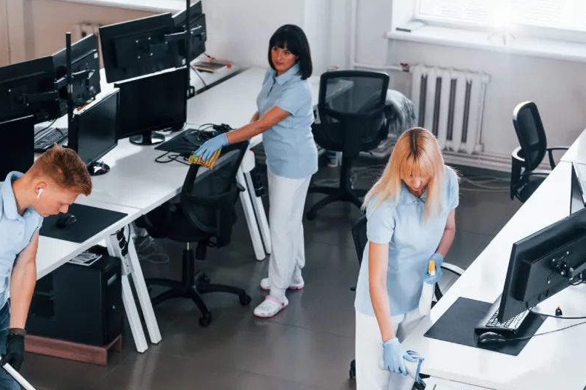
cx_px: 300
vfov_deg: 16.0
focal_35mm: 85
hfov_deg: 23.9
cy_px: 289
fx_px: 1383
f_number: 2.8
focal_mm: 56
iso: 1600
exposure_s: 1/200
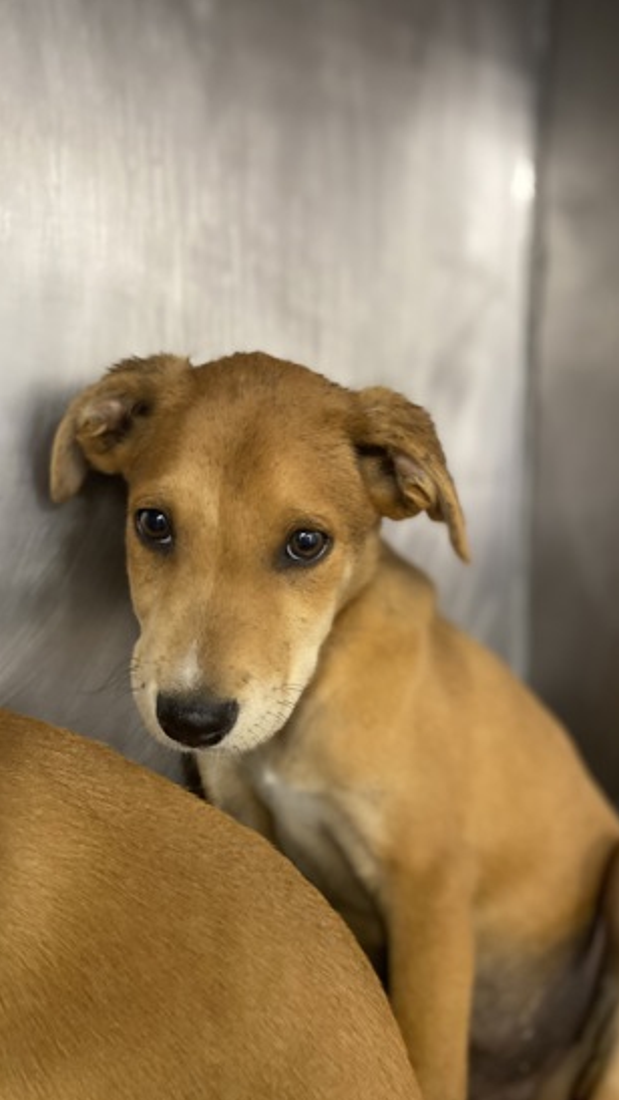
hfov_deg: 40.2
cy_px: 551
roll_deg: -0.6
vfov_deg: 66.1
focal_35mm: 29
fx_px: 846
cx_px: 322
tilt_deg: -8.5
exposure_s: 1/40
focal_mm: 4.25
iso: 640
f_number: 1.8
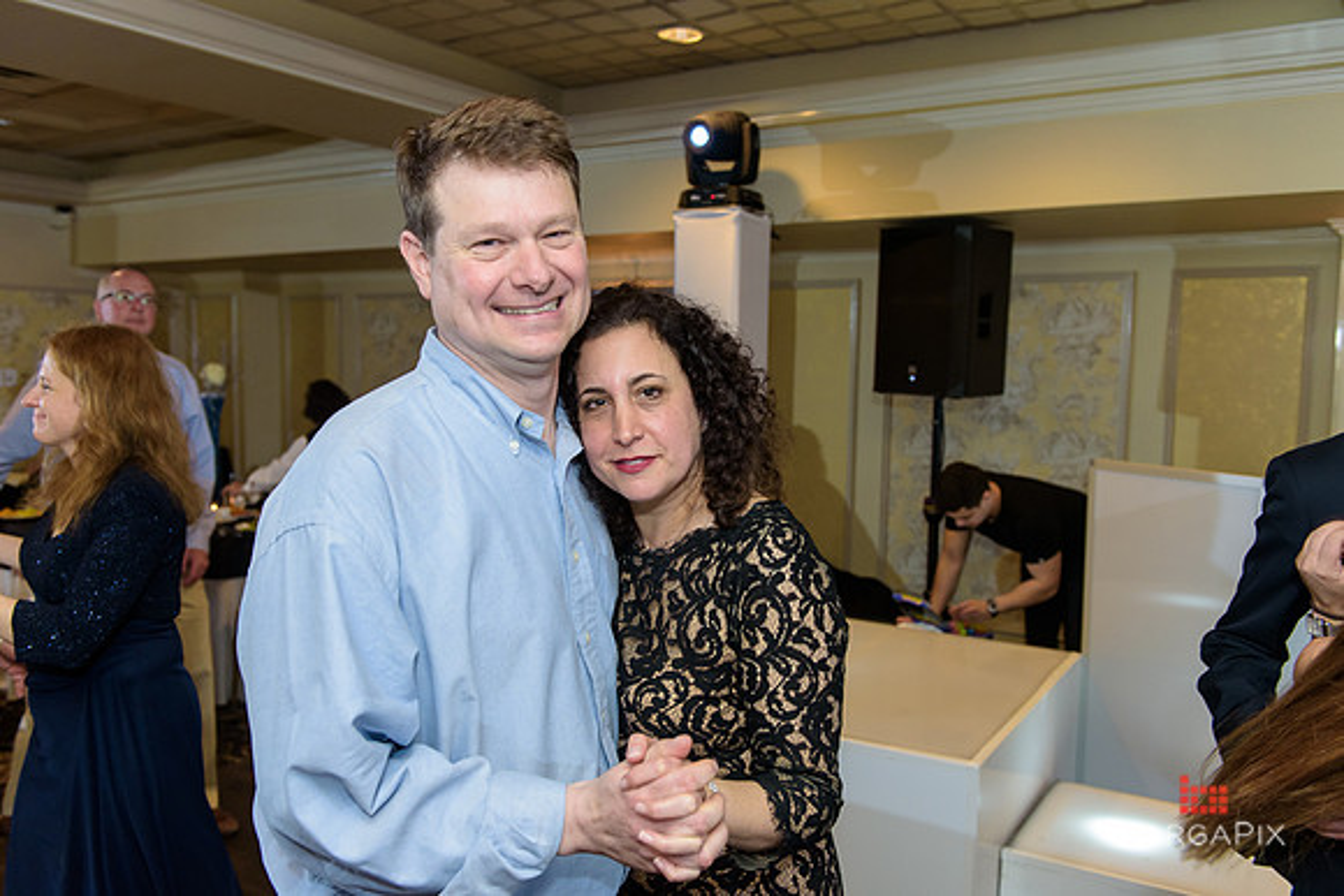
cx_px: 672
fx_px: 1158
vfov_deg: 42.3
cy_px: 448
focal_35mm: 31
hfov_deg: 60.3
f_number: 3.2
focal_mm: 31
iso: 1600
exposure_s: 1/125
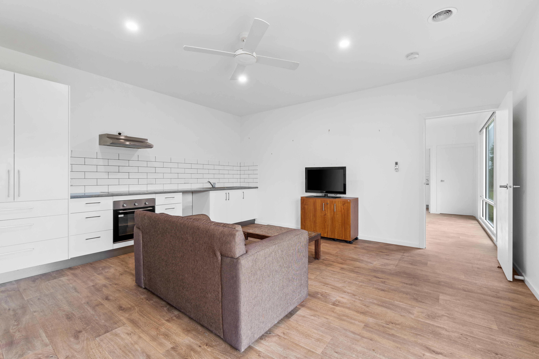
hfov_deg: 100.4
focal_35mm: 15
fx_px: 225
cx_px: 270
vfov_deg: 77.3
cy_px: 180
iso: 200
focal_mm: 10
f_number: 8
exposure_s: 1/2.5
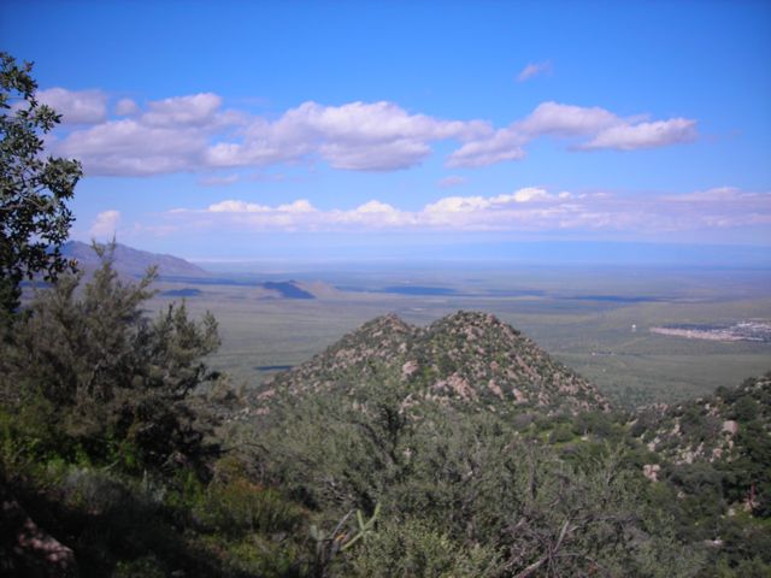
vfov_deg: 37.7
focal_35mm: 38
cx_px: 386
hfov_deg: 49.0
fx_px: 846
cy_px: 289
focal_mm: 6.3
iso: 50
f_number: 6.4
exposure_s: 1/240
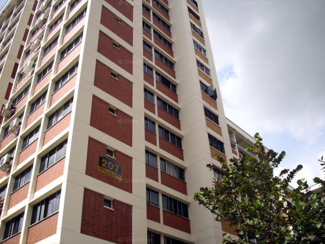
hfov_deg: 50.2
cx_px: 162
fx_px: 347
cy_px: 122
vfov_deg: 38.6
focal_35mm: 37
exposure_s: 1/200
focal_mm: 6.2
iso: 80
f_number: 5.6
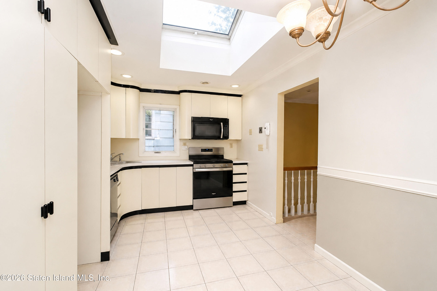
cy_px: 146
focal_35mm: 15
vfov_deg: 77.3
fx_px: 182
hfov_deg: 100.4
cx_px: 218
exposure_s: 1/125
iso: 2000
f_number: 7.1
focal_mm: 10
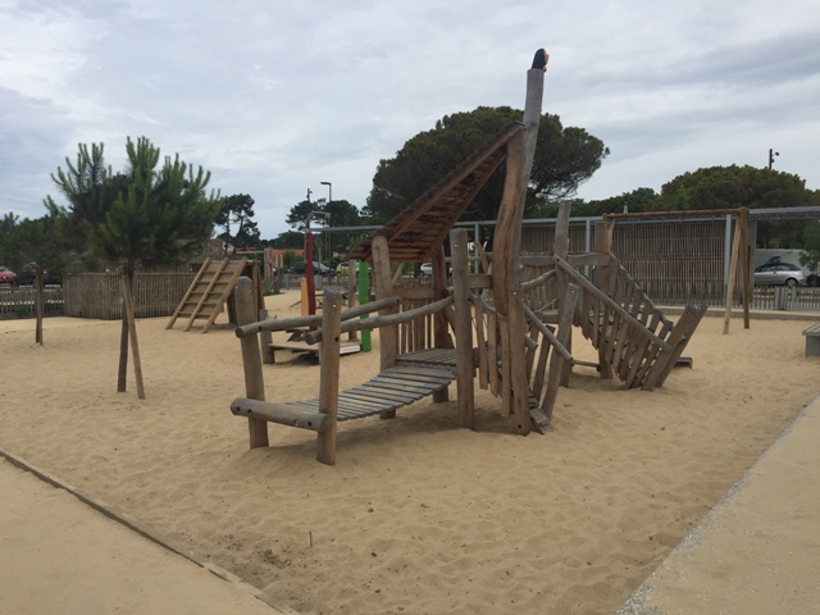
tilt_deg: -4.4
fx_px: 687
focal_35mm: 29
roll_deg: -0.1
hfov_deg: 61.7
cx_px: 410
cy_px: 308
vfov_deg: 48.2
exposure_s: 1/3300
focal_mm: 4.15
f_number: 2.2
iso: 32
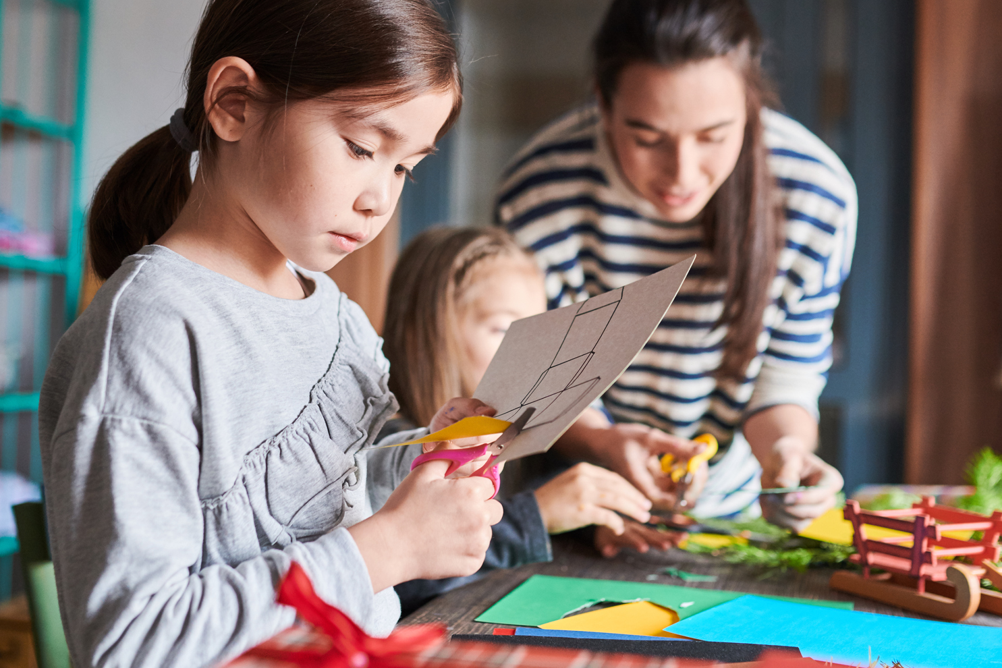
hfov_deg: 39.6
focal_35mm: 50
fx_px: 1392
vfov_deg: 27.0
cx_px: 478
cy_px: 348
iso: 800
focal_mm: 35
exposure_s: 1/125
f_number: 2.2
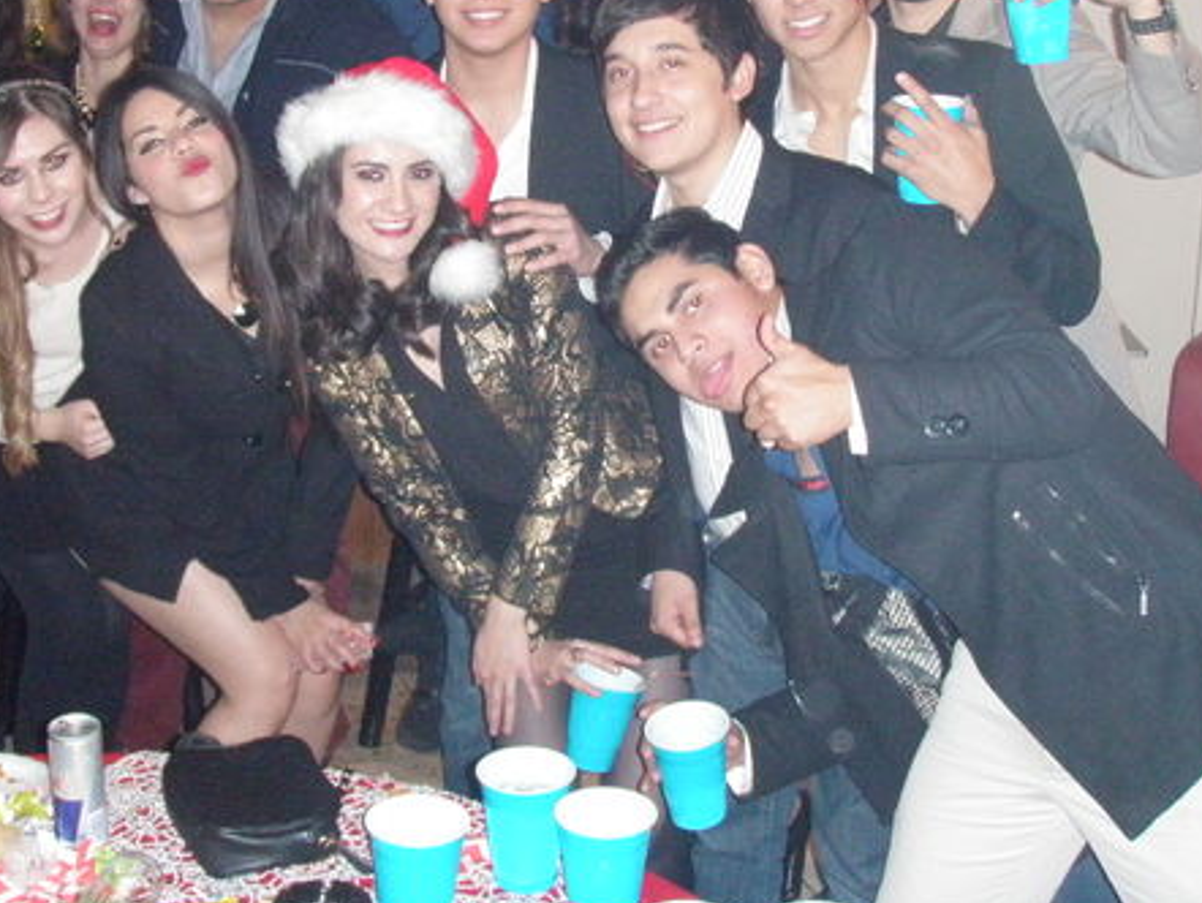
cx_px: 590
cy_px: 264
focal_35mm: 55
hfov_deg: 34.9
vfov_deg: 26.4
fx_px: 1911
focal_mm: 6.7
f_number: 3.5
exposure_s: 1/30
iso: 640
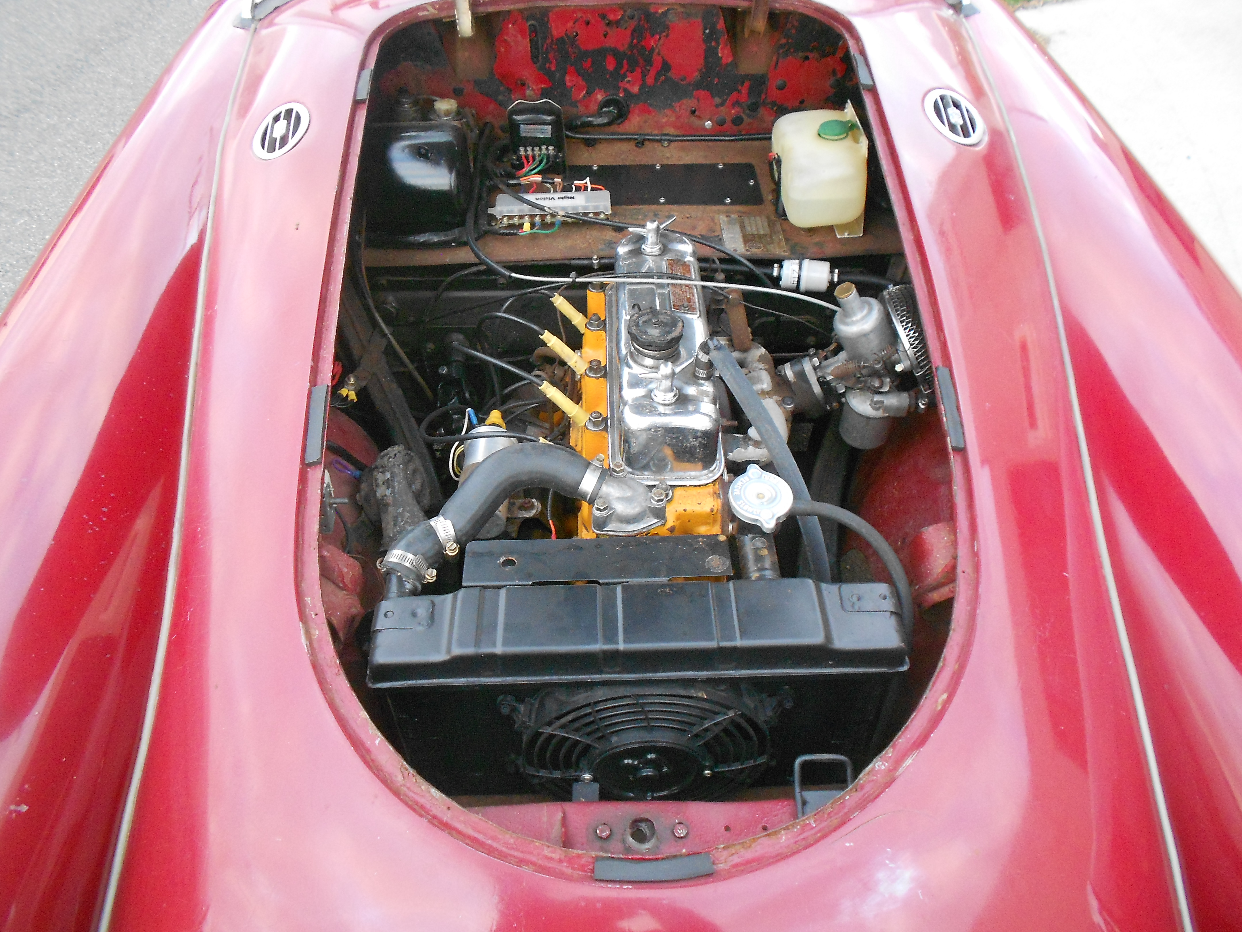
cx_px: 621
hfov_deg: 67.3
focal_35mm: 26
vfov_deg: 53.1
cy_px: 466
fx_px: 933
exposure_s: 1/30
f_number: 3.2
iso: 400
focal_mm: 4.6
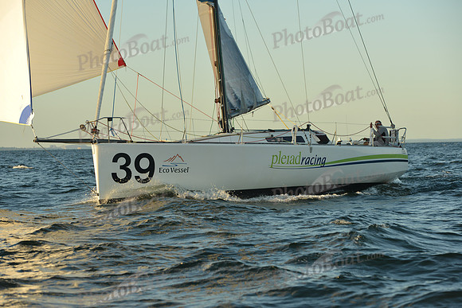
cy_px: 154
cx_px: 231
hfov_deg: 18.3
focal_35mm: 112
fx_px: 1438
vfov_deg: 12.2
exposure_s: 1/800
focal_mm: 112
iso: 320
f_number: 6.3
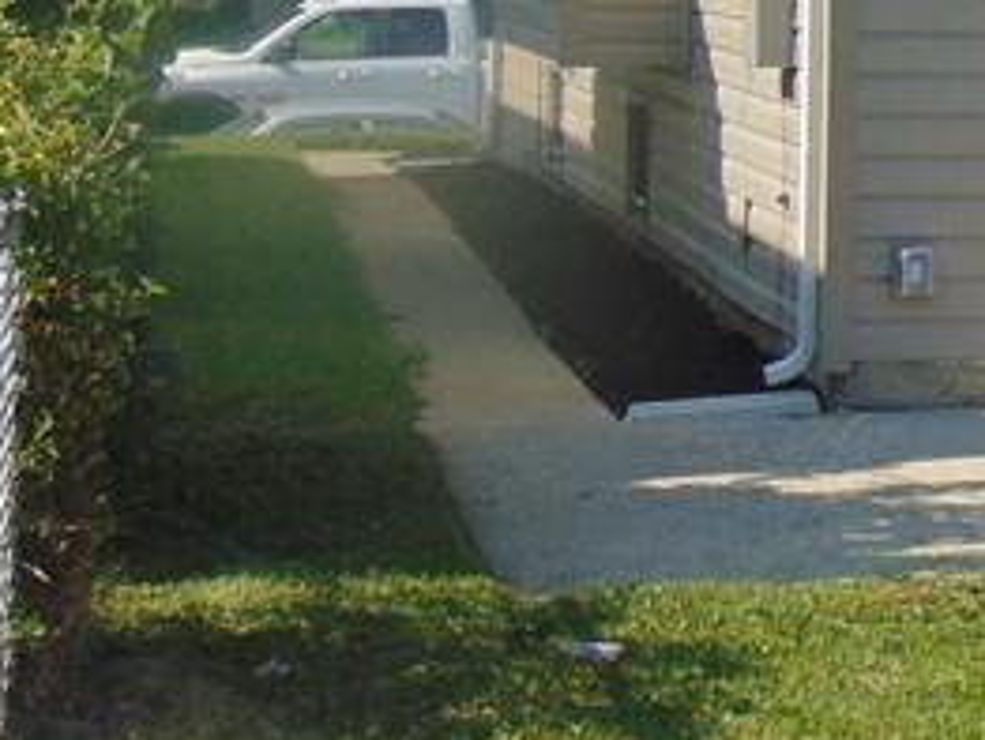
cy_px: -270
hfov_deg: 11.2
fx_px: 4671
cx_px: 1775
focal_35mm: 164
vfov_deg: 8.9
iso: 80
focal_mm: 7.6
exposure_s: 1/1000
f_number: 3.3
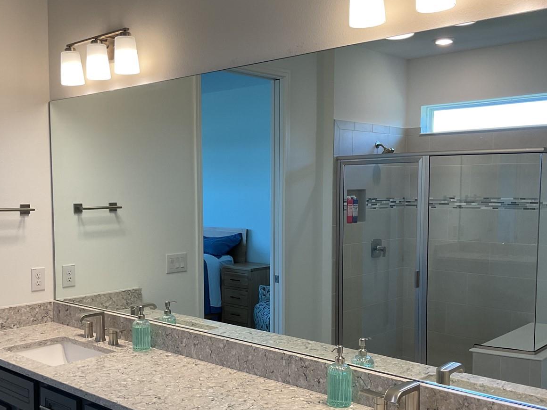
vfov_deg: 35.9
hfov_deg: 46.7
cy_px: 242
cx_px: 238
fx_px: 632
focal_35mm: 40
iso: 40
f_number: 1.8
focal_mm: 3
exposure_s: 1/120
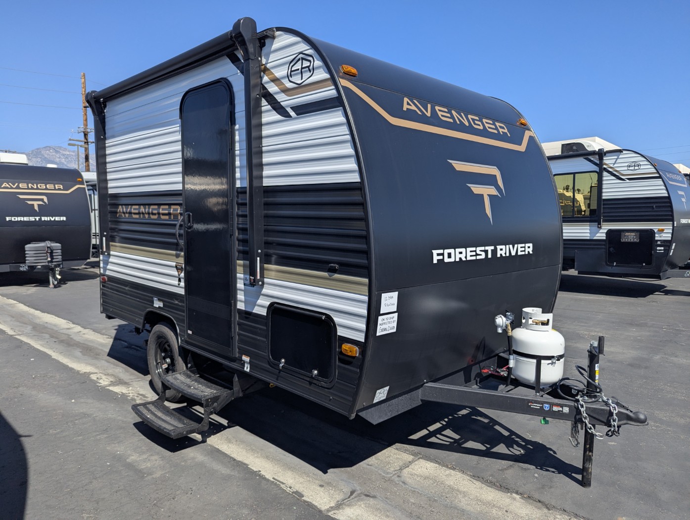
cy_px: 260
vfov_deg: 56.9
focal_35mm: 24
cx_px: 345
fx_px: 479
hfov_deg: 71.5
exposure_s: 1/2309
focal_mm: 6.81
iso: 39
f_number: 1.85
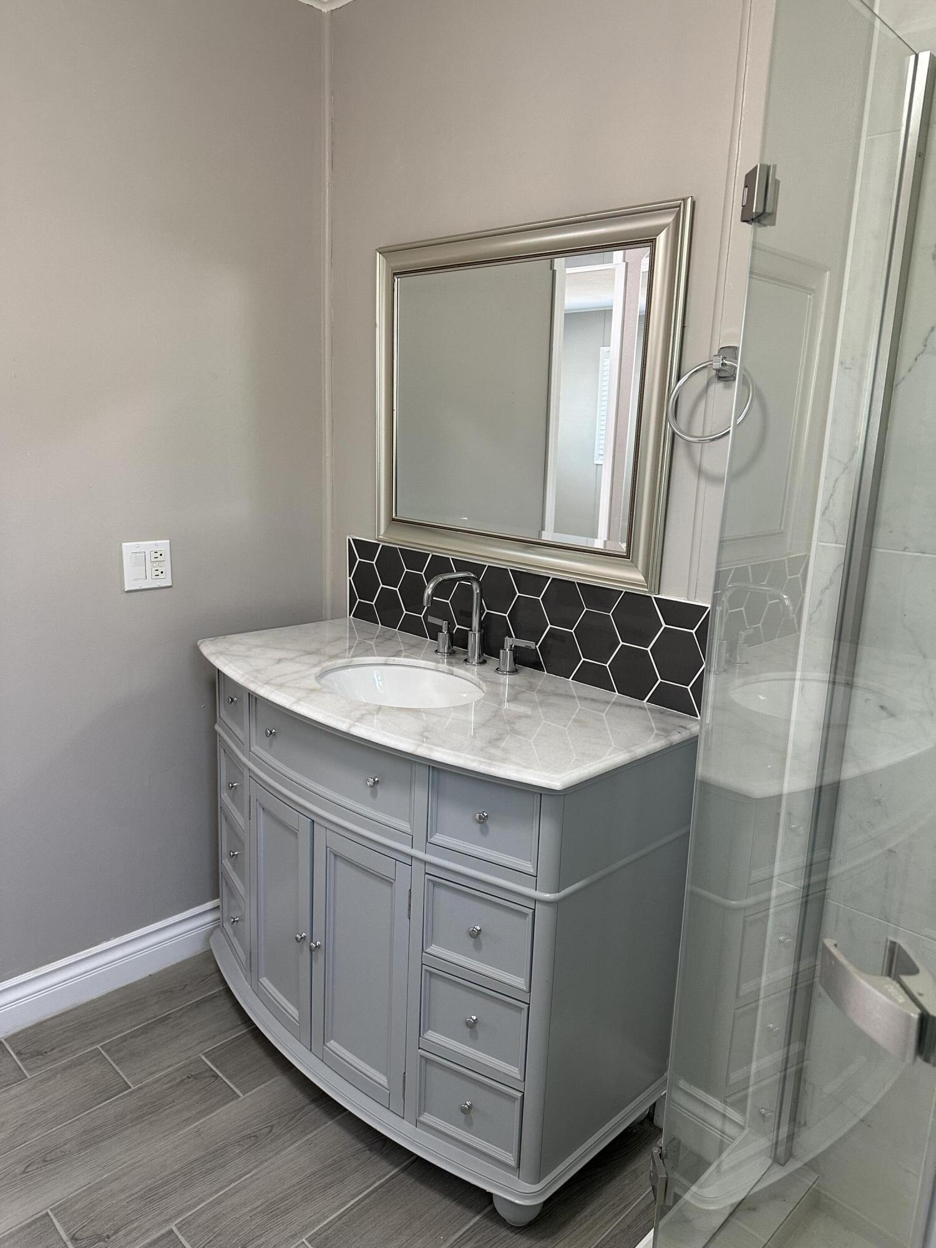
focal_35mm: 24
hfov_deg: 56.8
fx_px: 865
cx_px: 468
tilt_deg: -11.5
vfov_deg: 71.6
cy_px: 624
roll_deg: -2.9
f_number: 1.78
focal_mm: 6.86
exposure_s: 1/120
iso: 200
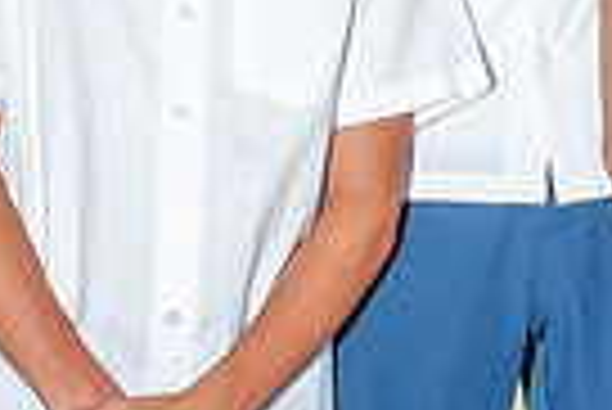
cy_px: -441
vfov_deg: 5.0
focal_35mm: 272
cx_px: 453
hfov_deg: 7.6
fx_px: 4629
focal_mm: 55
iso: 640
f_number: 18
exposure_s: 1/160
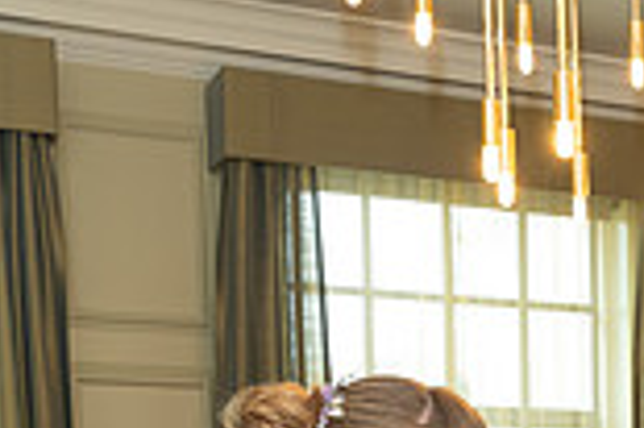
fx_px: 1608
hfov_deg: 20.3
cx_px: 889
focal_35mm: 90
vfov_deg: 13.9
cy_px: 698
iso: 400
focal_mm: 24
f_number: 5.6
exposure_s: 1/60
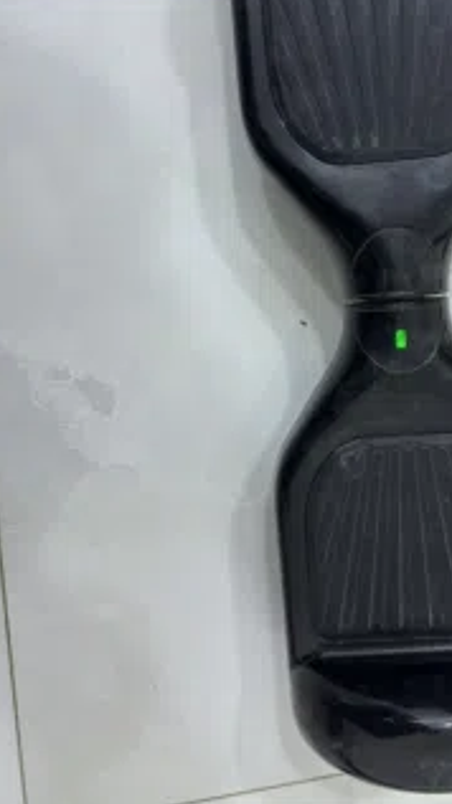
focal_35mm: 33
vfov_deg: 59.1
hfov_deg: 35.3
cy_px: 330
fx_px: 704
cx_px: 297
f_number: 1.78
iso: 160
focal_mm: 6.86
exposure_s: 1/100
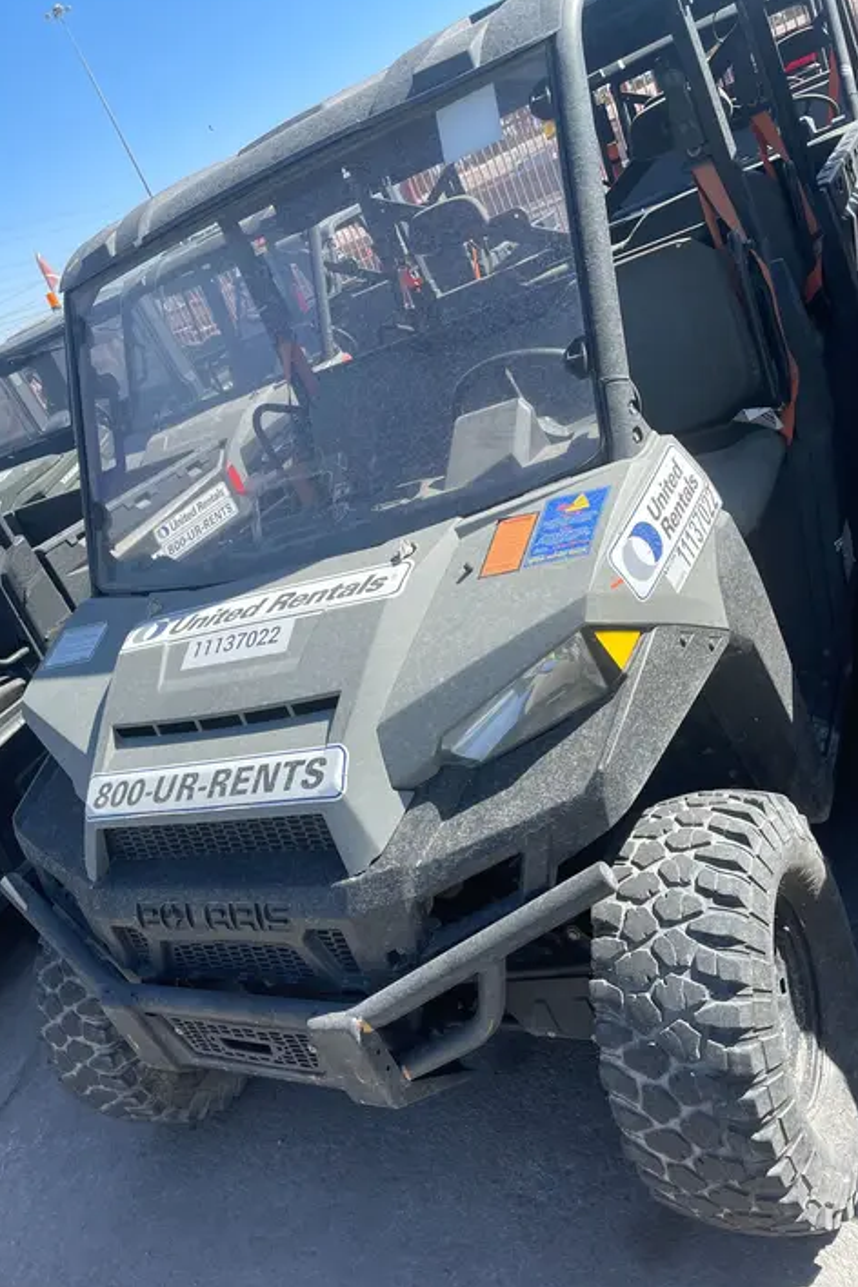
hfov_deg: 46.4
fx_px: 1001
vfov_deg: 65.5
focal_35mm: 28
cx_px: 420
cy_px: 639
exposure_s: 1/2398
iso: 50
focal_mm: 4.2
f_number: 1.6
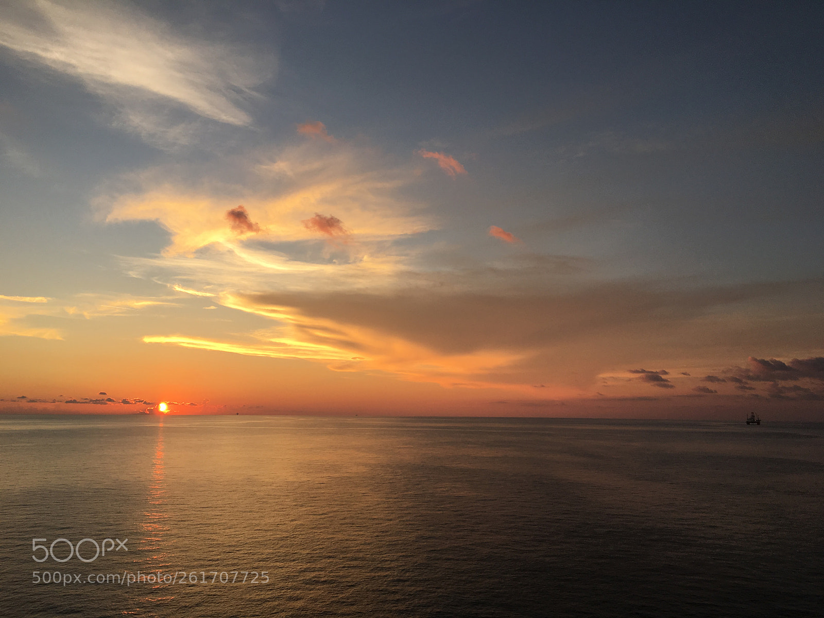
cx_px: 412
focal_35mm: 29
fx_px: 690
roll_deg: -0.6
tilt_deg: +8.6
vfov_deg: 48.2
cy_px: 309
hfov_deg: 61.7
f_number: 2.2
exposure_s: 1/565
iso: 25
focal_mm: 4.15
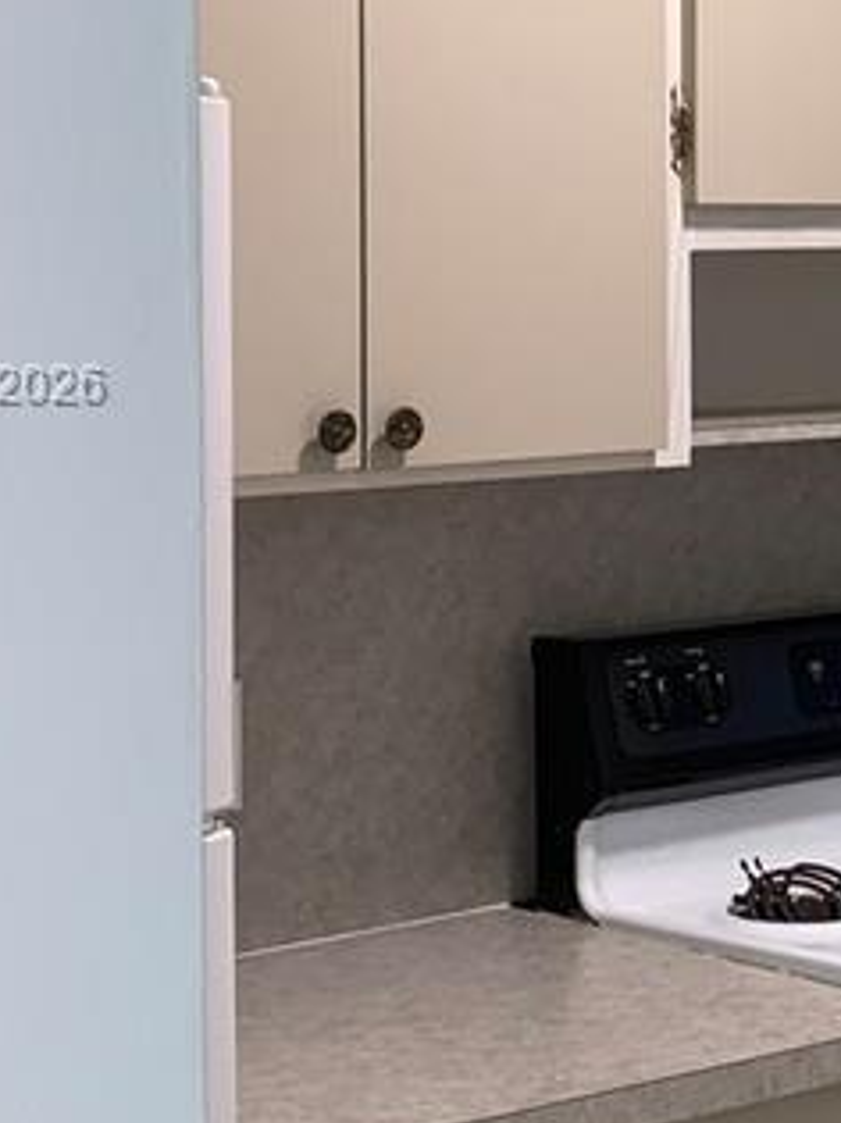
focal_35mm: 99
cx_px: 1048
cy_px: 389
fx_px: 3209
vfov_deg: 19.8
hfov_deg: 14.4
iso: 25
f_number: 1.8
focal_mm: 4.25
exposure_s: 1/22
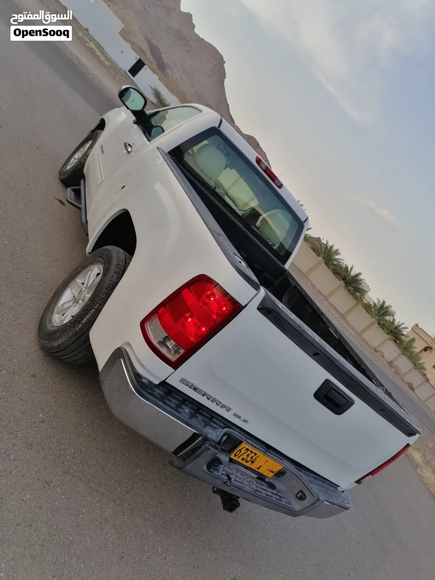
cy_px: 290
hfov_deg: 51.4
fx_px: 452
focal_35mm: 27
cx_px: 218
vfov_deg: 65.3
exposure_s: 1/178
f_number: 1.8
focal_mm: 5.3
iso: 50
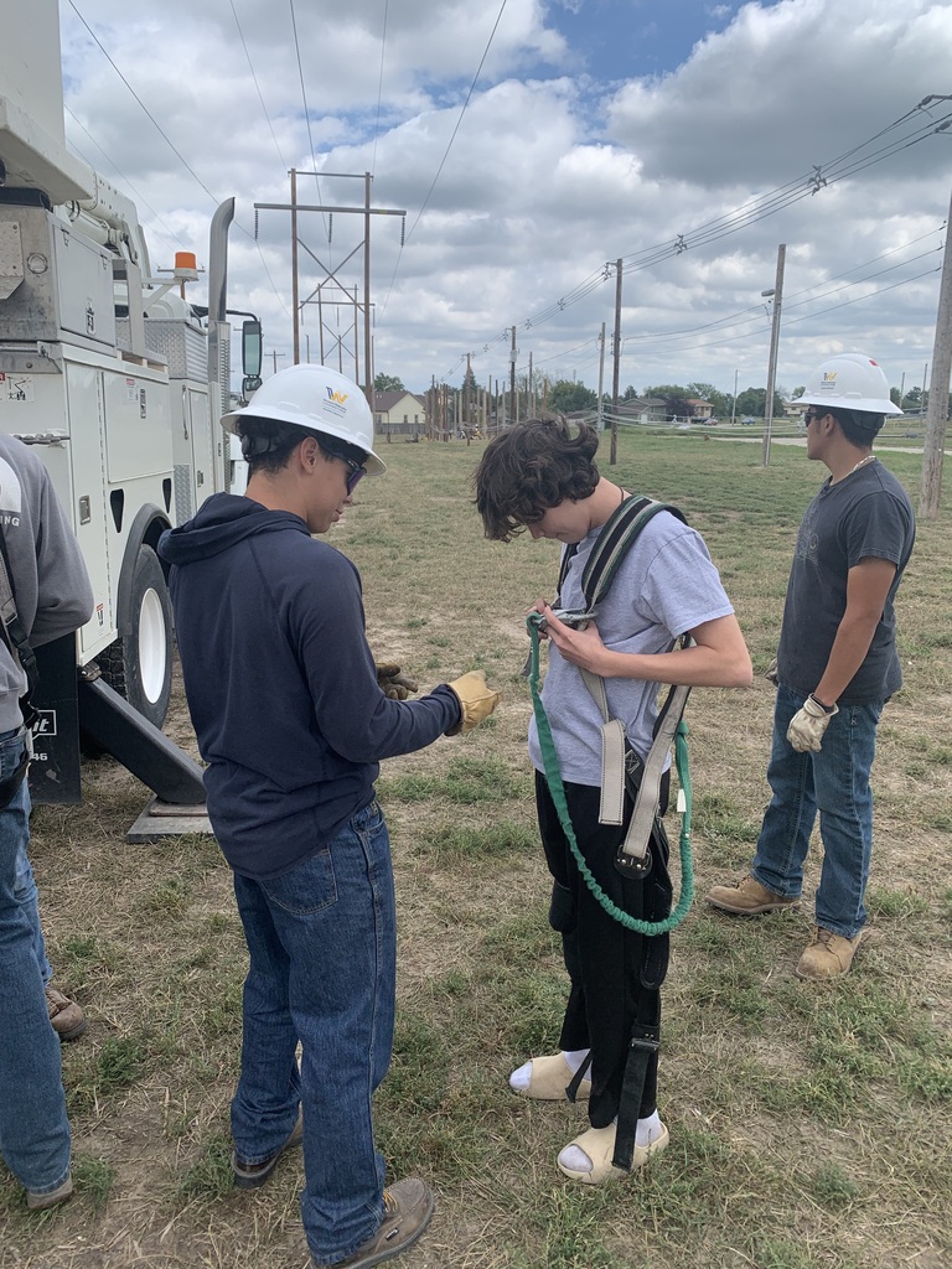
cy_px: 634
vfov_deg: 67.3
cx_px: 476
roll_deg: -0.3
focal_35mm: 26
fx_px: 953
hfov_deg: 53.1
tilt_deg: -13.3
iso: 25
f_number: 1.8
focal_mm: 4.25
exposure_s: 1/2033
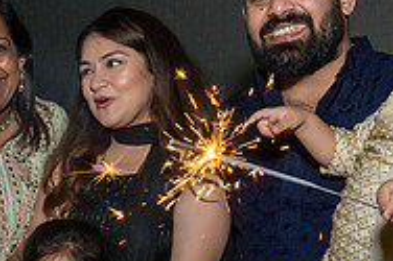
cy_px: 234
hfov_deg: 24.6
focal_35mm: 81
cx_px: 69
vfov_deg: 16.6
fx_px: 883
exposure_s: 1/250
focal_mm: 17
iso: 640
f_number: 8
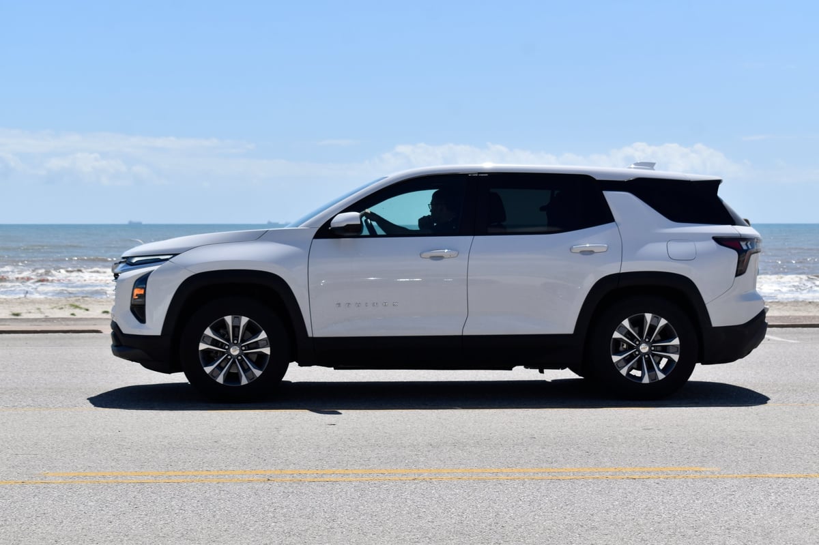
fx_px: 1637
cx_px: 410
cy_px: 272
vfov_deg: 18.9
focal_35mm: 72
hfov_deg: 28.1
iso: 400
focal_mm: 48
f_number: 8
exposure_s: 1/2000
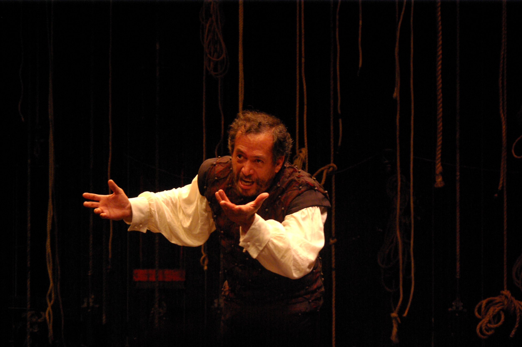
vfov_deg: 14.4
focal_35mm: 94
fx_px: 1369
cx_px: 261
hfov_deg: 21.6
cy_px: 174
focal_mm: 63
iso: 1600
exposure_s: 1/125
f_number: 4.5
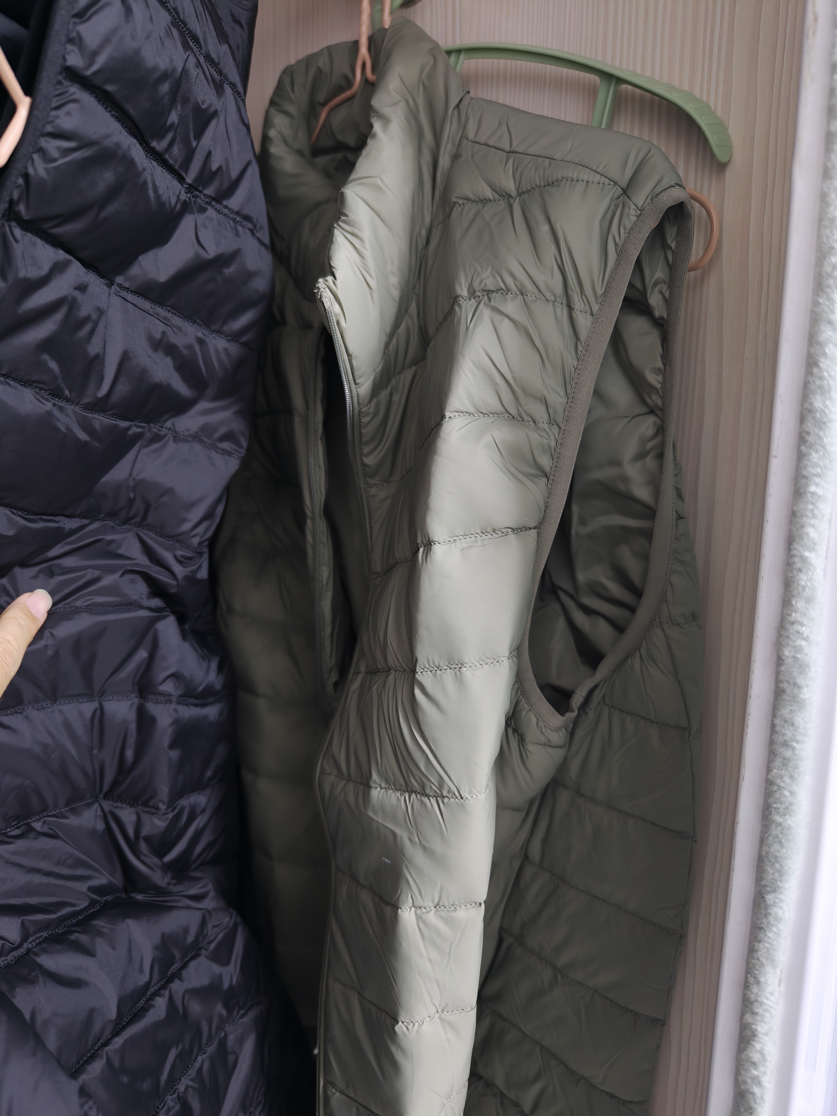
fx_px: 742
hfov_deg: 58.9
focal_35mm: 23
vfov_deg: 73.9
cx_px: 418
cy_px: 558
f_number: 1.8
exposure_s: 1/25
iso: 2000
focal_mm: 8.67
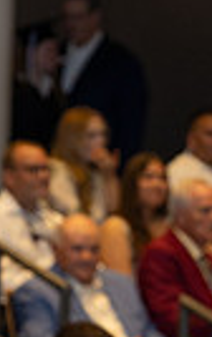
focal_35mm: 389
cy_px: 273
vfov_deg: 5.4
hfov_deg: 3.3
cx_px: 500
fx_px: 3588
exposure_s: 1/80
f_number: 5
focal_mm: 88
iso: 1000
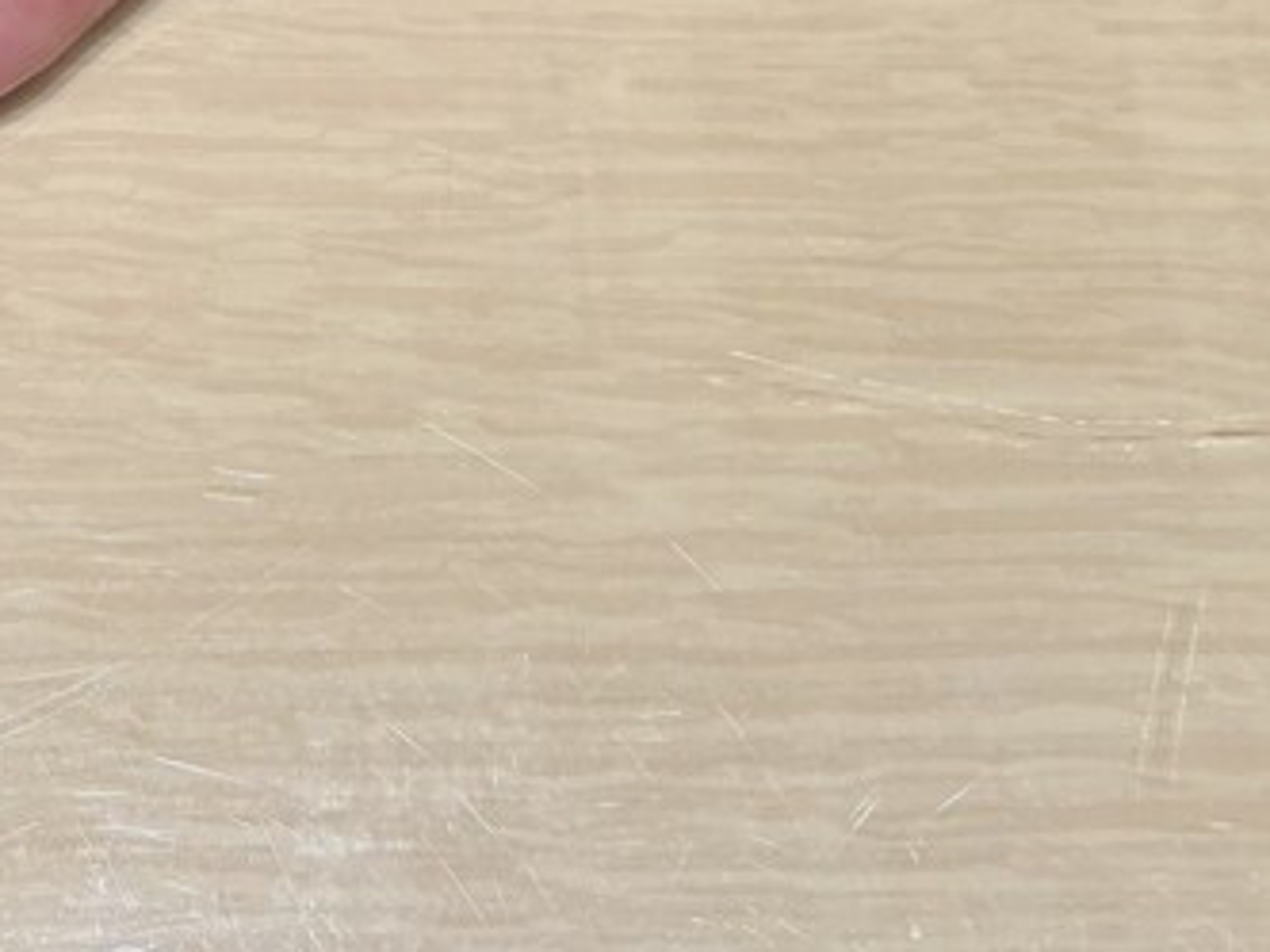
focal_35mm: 89
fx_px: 3265
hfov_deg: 20.6
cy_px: -392
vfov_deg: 15.5
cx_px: -233
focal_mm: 3
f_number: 1.8
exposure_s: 1/120
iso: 25
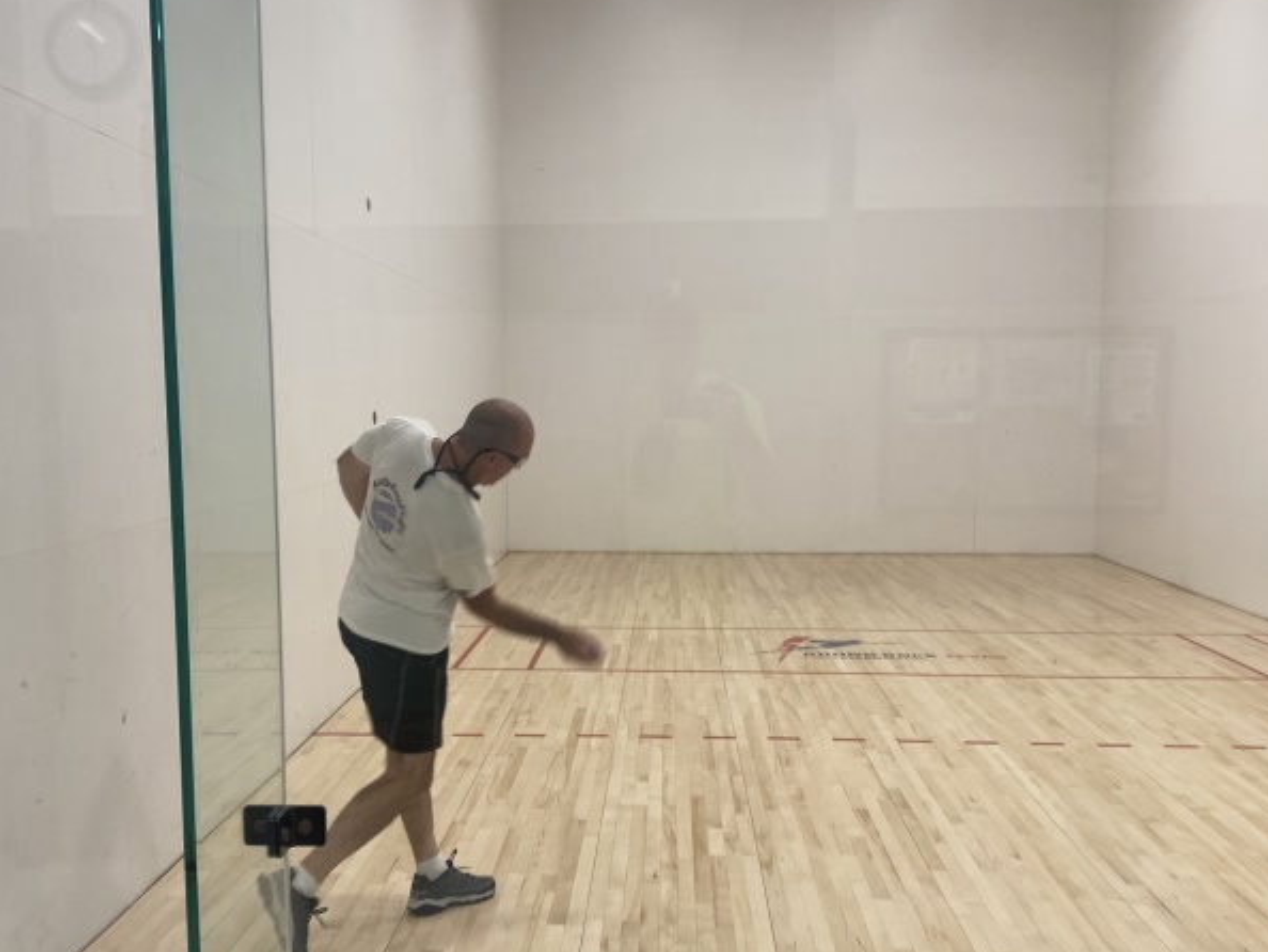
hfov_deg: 52.5
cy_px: 523
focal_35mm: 35
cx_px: 578
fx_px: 1283
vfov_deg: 40.7
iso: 64
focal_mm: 4.25
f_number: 1.8
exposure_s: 1/120
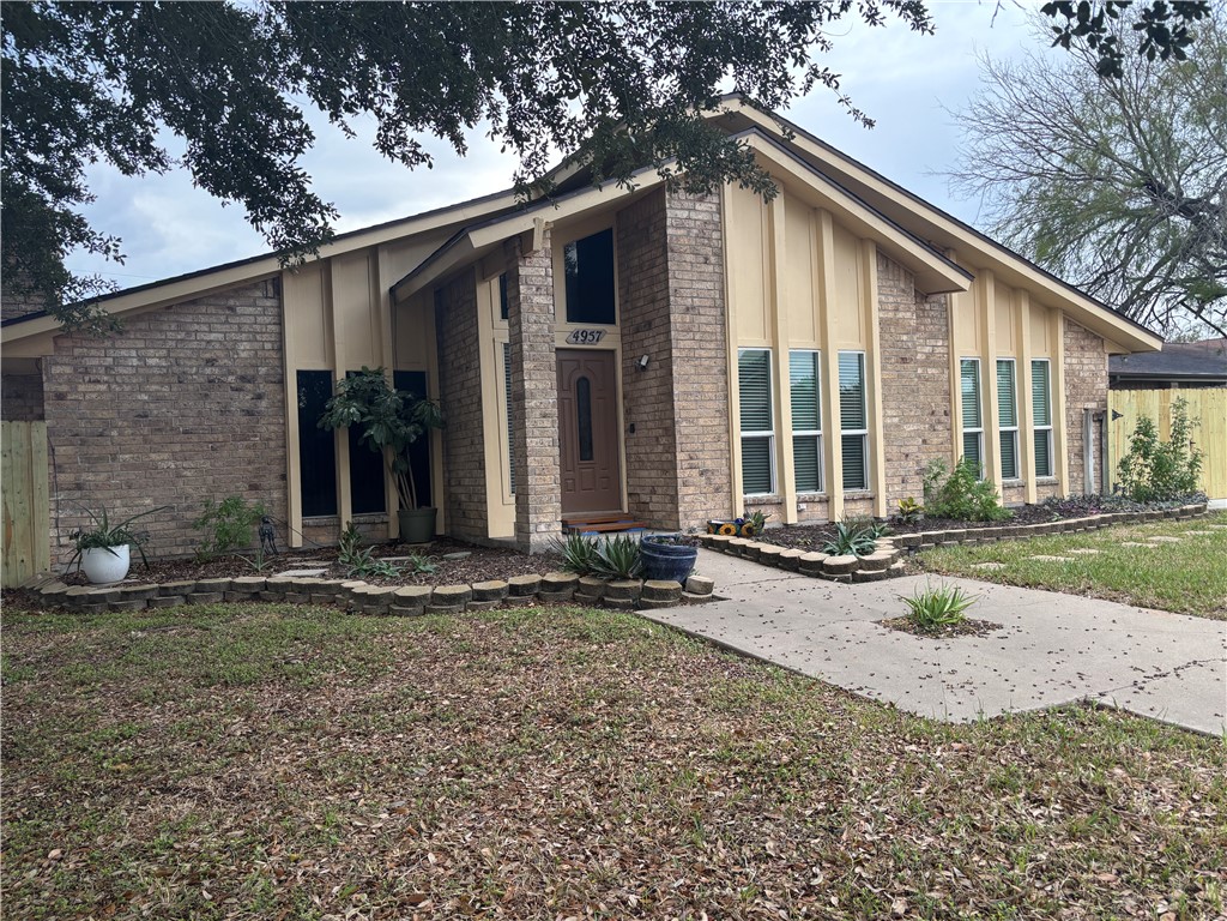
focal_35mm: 26
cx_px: 614
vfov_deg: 53.1
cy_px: 460
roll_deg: +2.3
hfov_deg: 67.3
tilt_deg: +0.4
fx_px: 922
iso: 50
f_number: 1.6
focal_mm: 5.96
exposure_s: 1/221
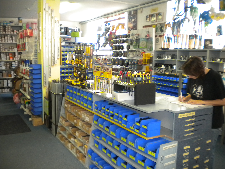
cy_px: 84
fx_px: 227
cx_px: 112
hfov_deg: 52.6
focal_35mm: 35
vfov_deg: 40.7
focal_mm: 6.3
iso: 400
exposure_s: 1/30
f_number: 3.1
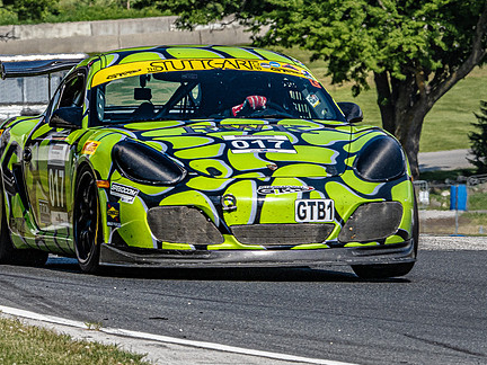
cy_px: 143
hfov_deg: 2.4
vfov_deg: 1.8
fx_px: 11790
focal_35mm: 838
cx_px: 248
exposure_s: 1/500
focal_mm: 300
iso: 400
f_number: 14
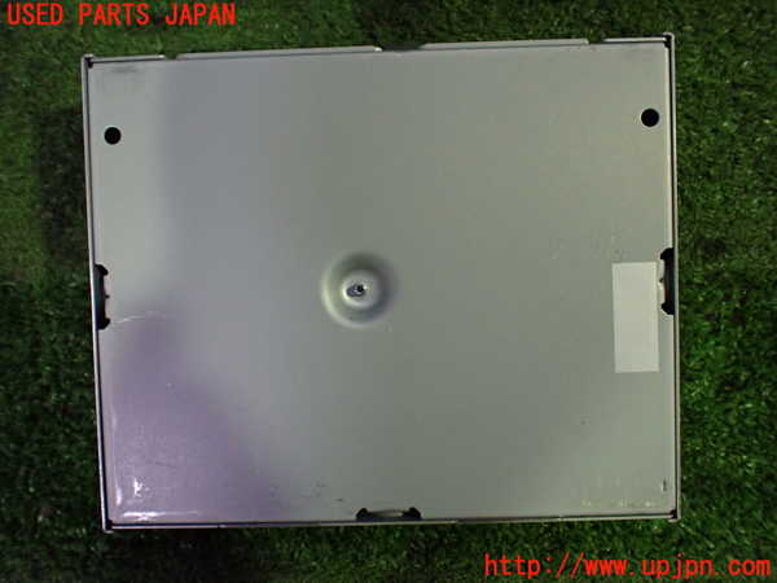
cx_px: 388
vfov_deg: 46.8
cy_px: 292
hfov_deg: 60.0
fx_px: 673
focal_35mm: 30
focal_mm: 5.4
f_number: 2.3
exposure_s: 1/125
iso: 800
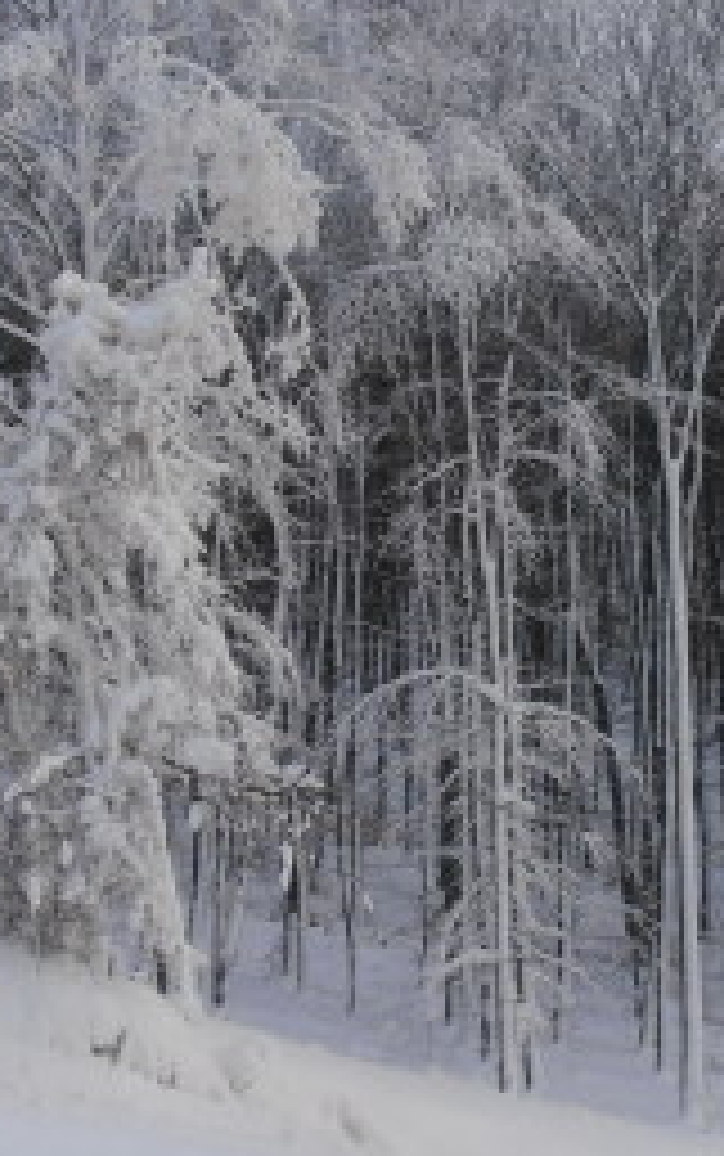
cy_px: 643
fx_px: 2742
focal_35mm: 87
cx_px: 517
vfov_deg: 23.8
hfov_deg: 15.0
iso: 125
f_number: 4.2
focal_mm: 7.87
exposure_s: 1/500
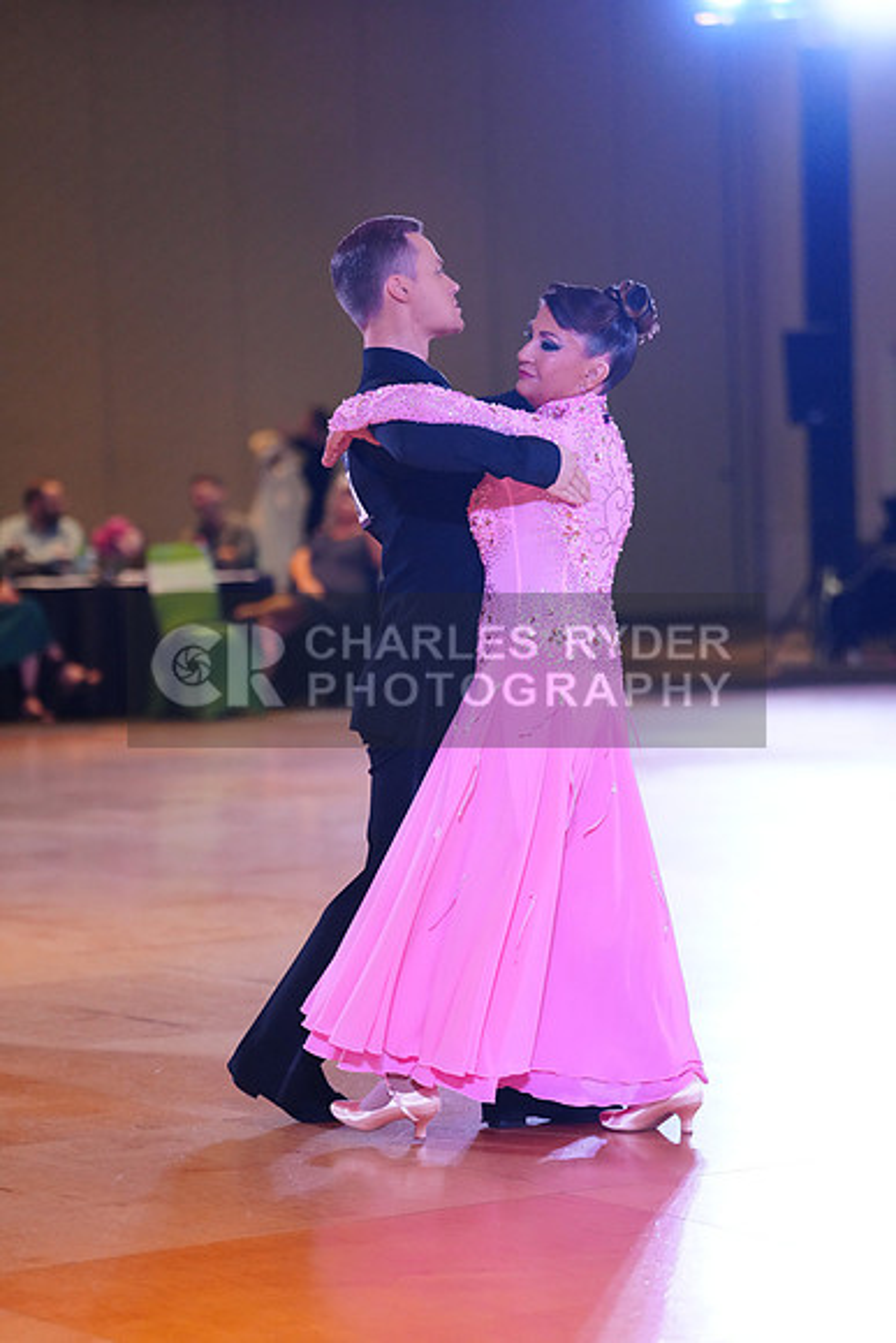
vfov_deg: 17.2
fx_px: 4440
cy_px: 672
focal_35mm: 119
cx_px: 448
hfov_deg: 11.5
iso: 5000
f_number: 2.8
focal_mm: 119
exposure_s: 1/500
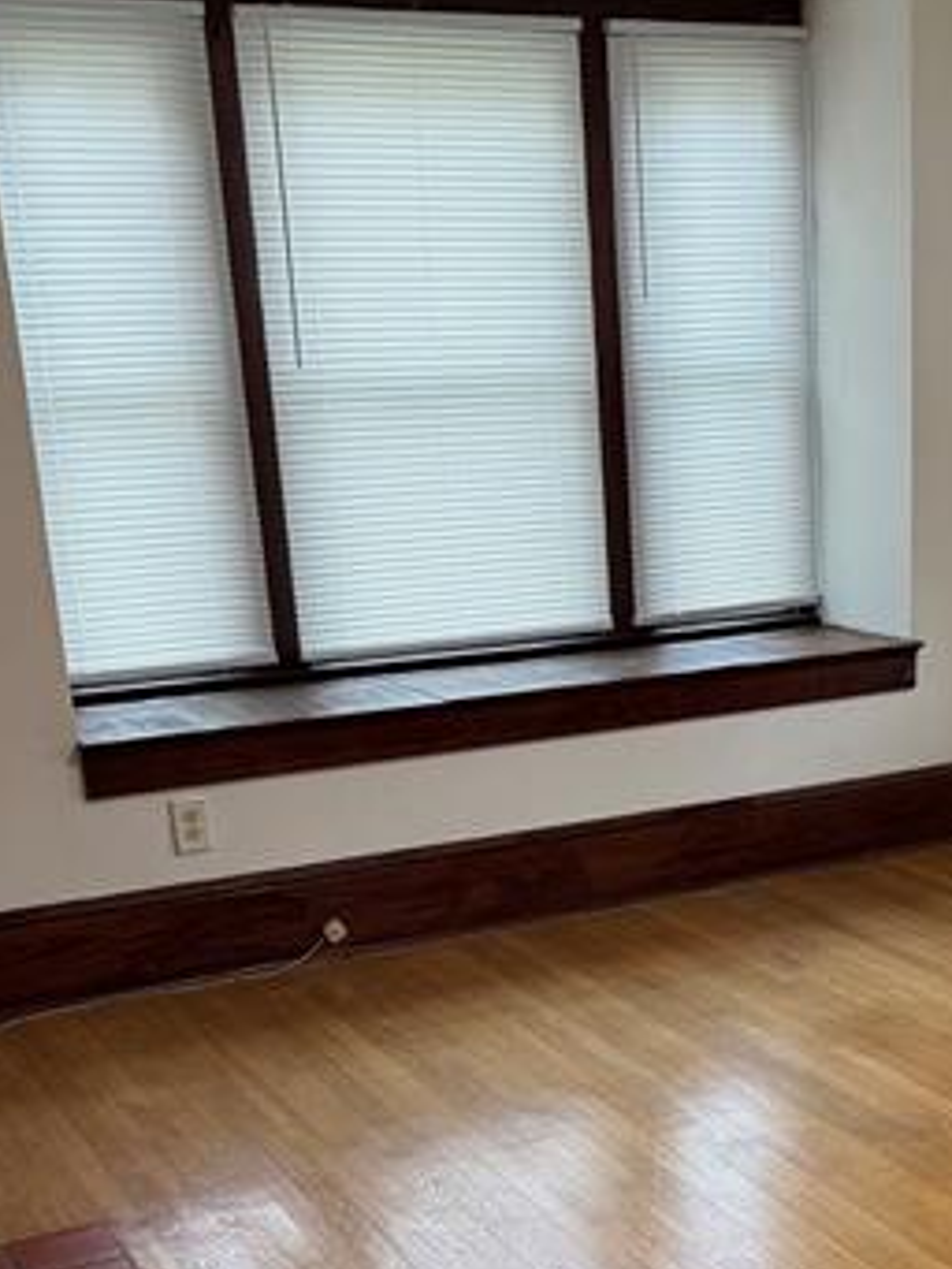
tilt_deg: -17.9
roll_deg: +1.2
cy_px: 994
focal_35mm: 54
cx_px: 800
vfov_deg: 34.6
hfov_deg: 26.4
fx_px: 1979
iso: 200
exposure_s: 1/71
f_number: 1.78
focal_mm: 6.76
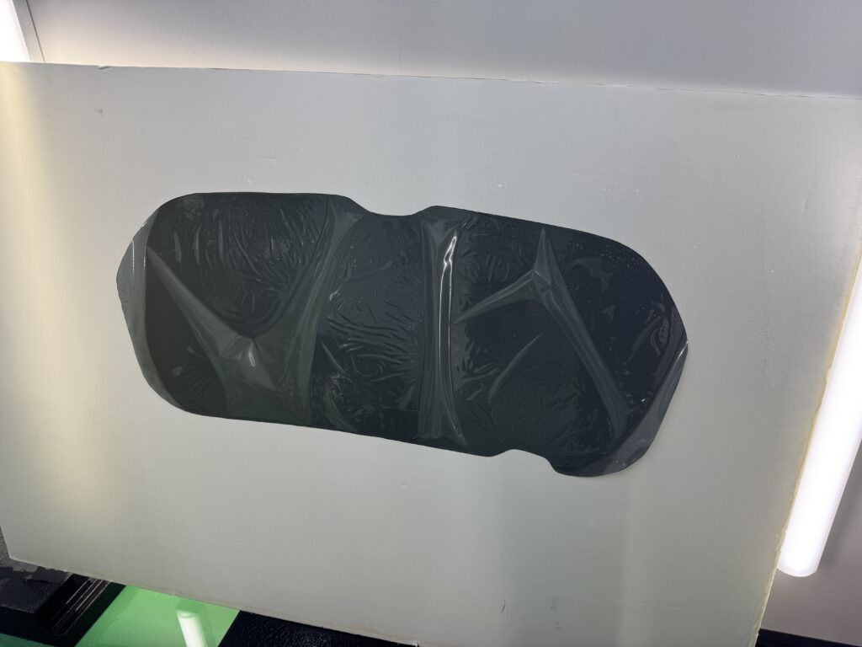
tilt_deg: -28.3
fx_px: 598
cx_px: 431
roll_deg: +2.7
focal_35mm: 24
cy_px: 324
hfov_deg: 71.6
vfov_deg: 56.8
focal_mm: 6.76
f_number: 1.78
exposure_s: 1/238
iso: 64
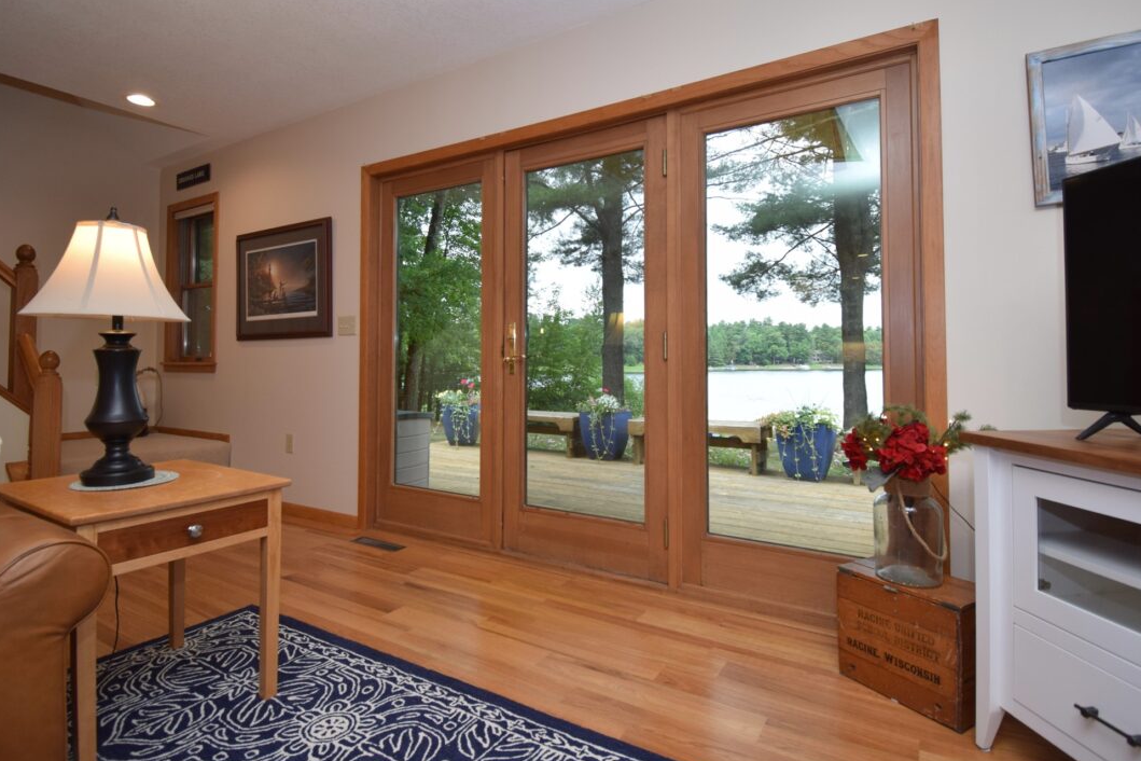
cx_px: 572
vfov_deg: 70.2
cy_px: 340
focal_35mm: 17
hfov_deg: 93.3
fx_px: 539
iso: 400
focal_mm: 10
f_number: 5
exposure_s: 1/100
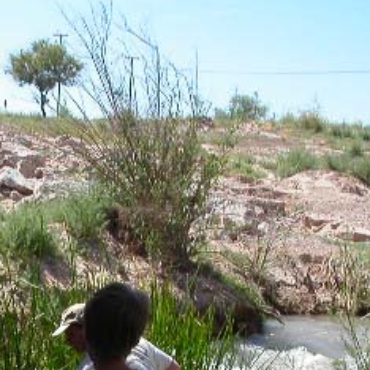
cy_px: 340
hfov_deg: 18.6
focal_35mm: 92
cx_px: 49
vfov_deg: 18.5
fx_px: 1113
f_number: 8
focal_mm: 7.8
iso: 100
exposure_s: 1/250
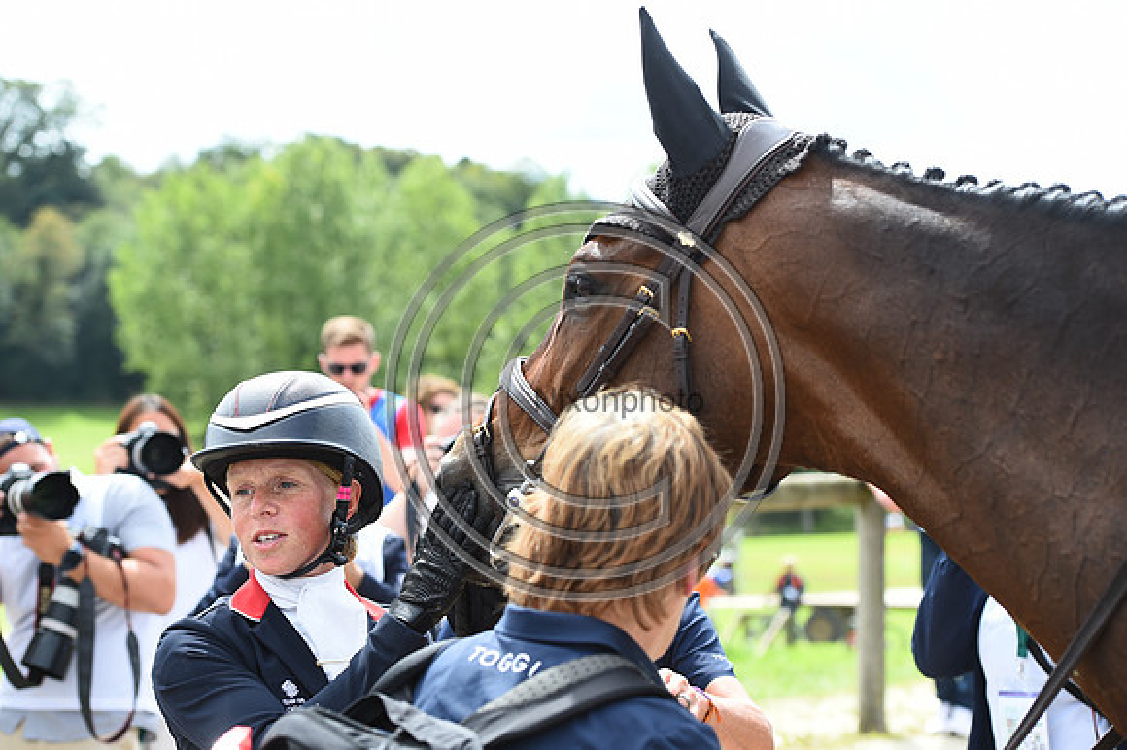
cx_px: 564
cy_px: 375
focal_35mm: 78
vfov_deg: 17.5
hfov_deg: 26.0
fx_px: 2440
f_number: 5
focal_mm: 78
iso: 360
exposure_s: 1/1000
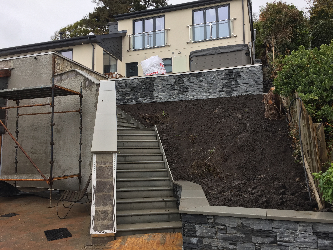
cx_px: 166
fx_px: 279
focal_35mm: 29
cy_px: 125
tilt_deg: +6.2
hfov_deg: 61.7
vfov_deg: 48.2
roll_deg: +0.6
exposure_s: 1/842
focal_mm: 4.15
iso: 32
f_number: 2.2
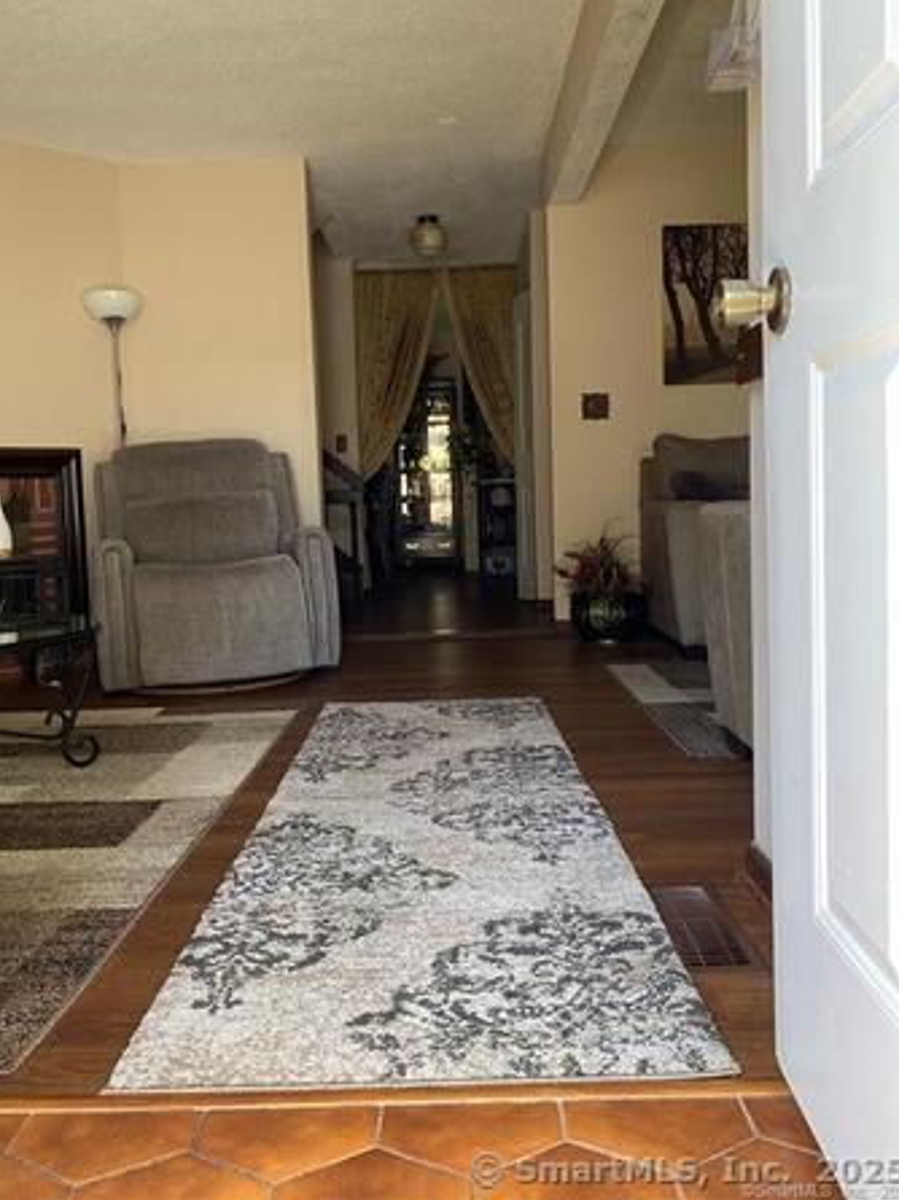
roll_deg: +1.2
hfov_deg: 49.7
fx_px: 971
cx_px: 439
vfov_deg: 63.4
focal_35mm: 28
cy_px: 557
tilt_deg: -2.0
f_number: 1.8
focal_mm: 4.25
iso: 100
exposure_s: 1/121
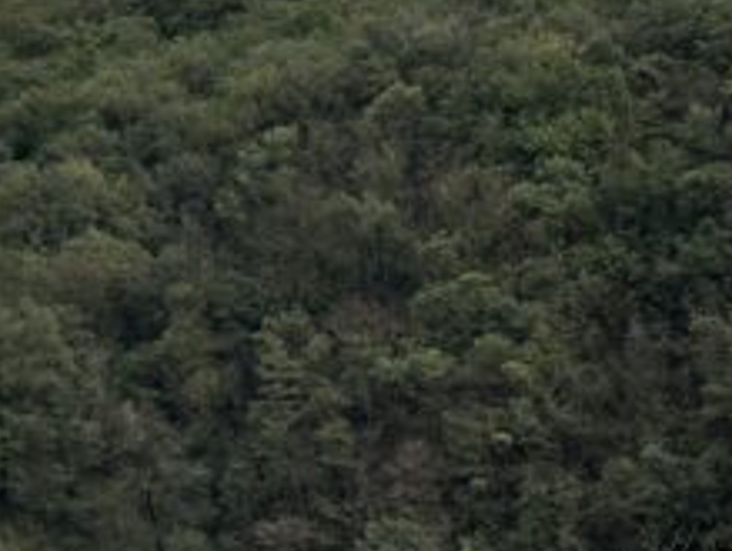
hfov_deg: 8.4
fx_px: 4745
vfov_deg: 6.6
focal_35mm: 224
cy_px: 387
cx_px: -755
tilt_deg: +6.8
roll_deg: +1.9
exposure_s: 1/880
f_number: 1.78
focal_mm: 6.86
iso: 64
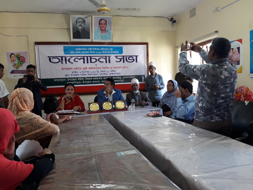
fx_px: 205
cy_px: 95
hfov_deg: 63.4
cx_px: 126
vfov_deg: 49.7
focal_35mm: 28
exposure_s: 1/33
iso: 100
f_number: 1.9
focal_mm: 3.7
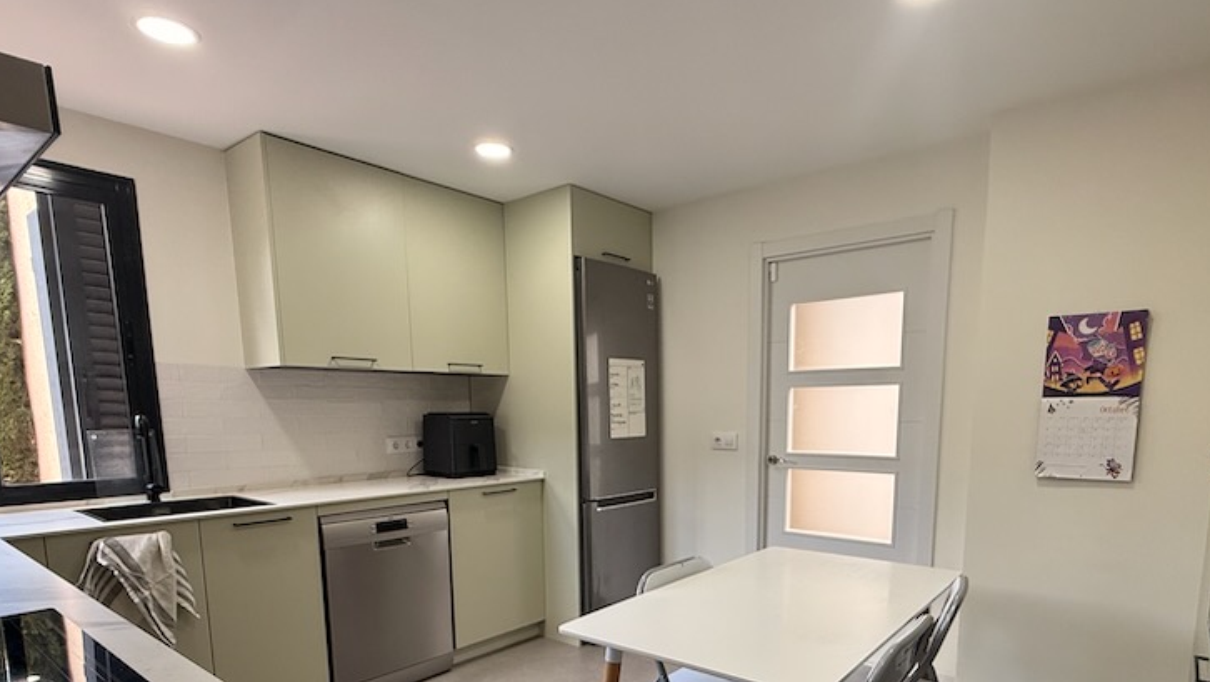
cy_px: 509
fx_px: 674
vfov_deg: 51.4
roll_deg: -0.7
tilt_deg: -7.6
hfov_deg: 83.7
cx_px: 653
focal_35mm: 21
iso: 200
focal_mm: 2.22
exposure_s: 1/100
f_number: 2.2
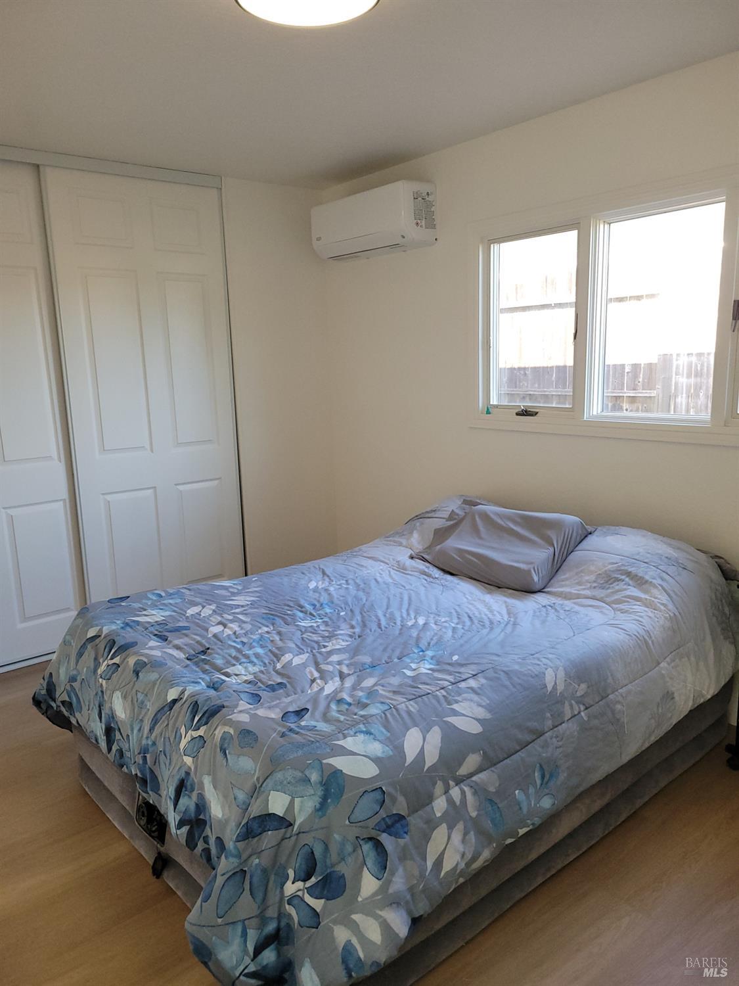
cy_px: 493
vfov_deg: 67.3
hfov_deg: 53.1
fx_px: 740
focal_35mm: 26
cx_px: 370
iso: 250
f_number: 1.8
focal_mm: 5.4
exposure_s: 1/120
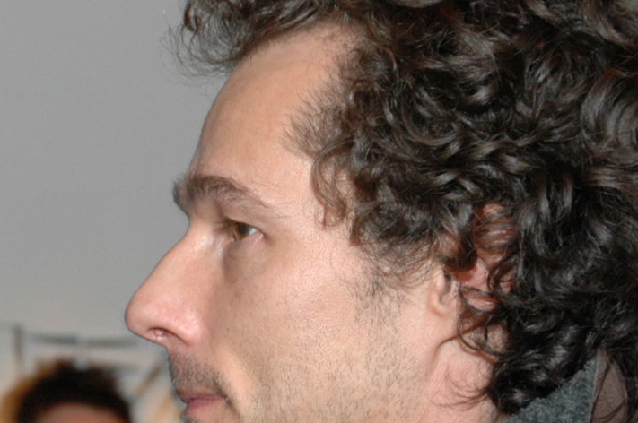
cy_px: 507
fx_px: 3345
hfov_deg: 10.7
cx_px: -182
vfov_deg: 7.2
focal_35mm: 189
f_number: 5
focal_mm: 40
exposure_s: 1/60
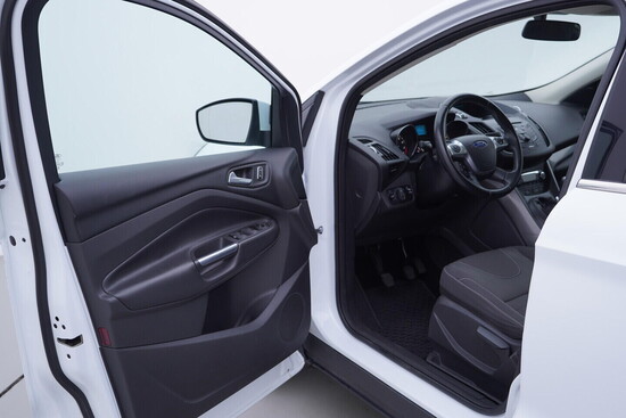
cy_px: 209
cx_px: 313
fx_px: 626
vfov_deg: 36.9
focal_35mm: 36
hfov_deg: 53.1
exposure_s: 1/60
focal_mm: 24
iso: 125
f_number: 3.5
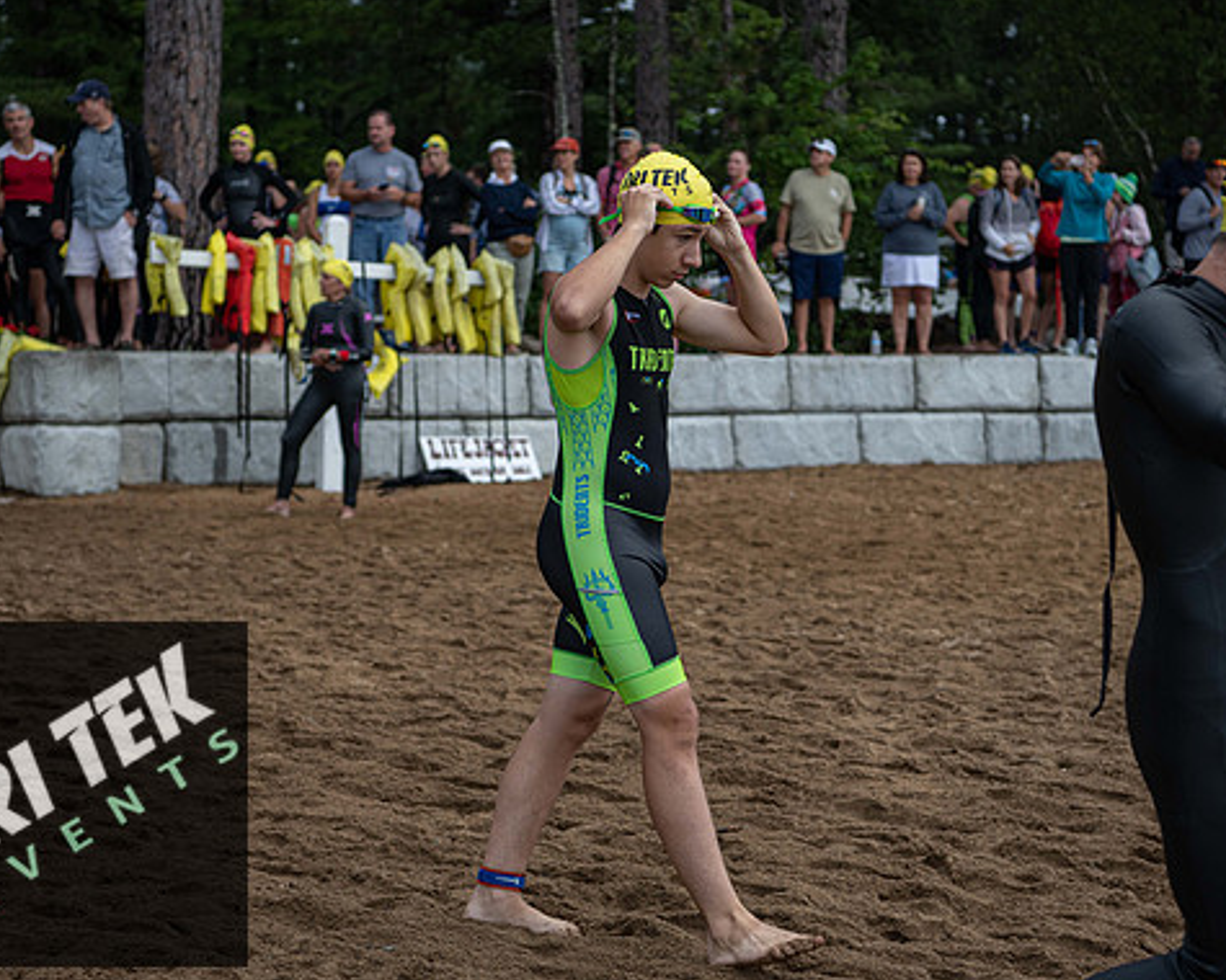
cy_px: 489
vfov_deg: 21.6
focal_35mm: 71
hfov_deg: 26.8
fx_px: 2576
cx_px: 630
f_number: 4
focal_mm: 62
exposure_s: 1/640
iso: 320
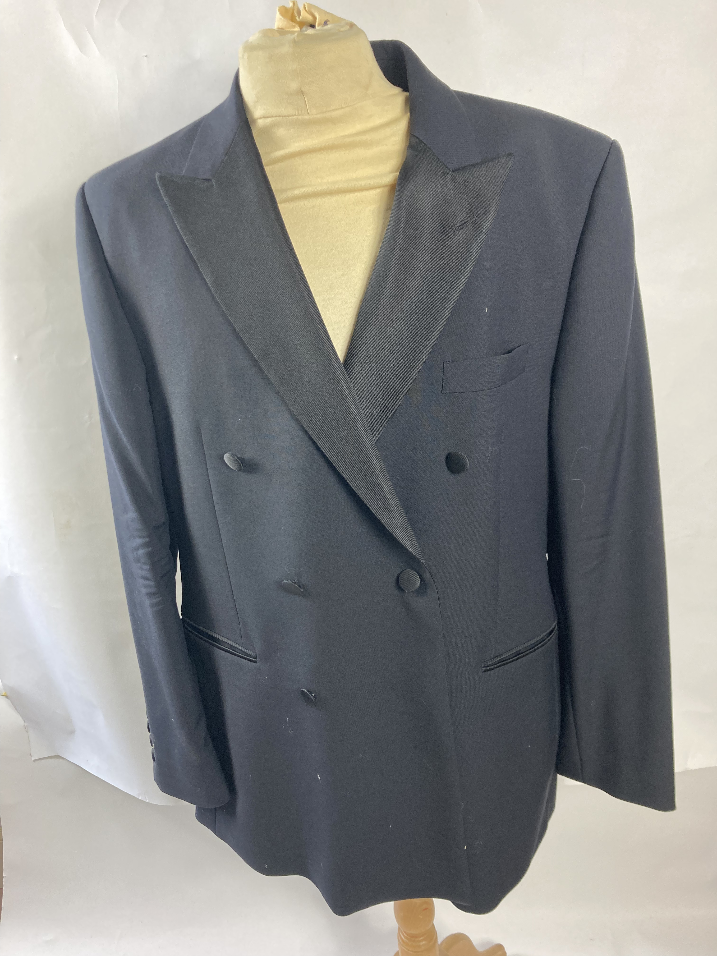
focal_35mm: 28
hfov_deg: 49.7
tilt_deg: -22.1
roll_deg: +4.8
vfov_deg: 63.4
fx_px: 773
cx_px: 358
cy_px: 478
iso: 64
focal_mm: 3.99
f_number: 1.8
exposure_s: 1/50
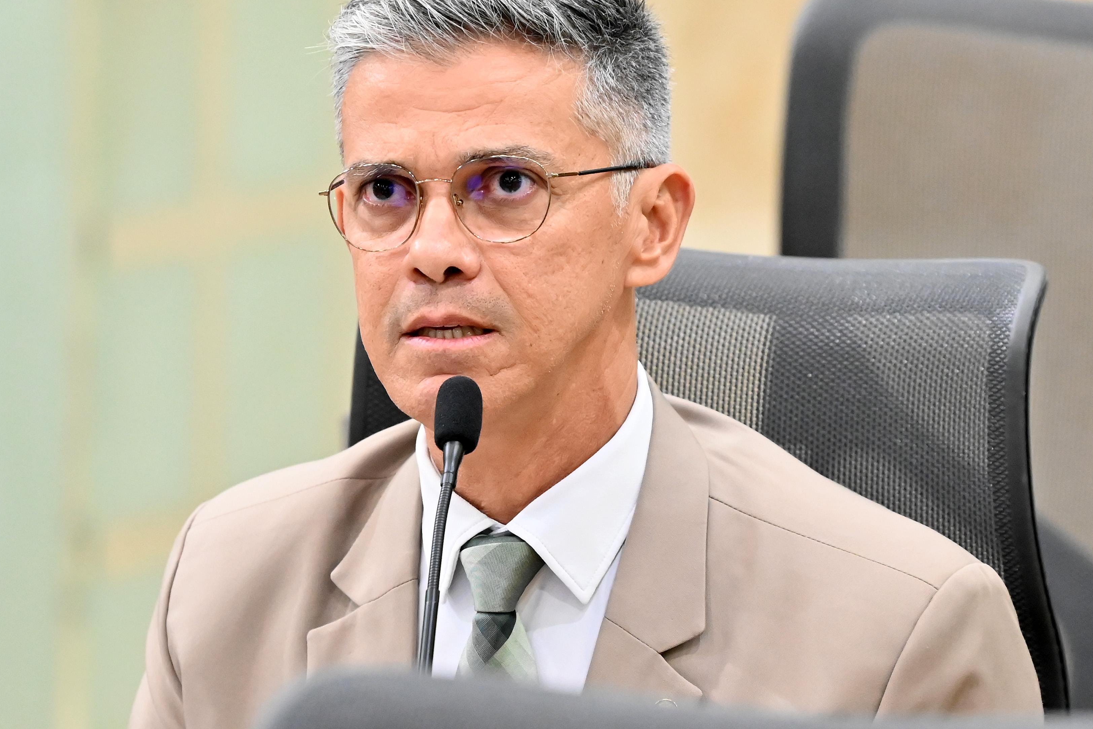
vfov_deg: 3.8
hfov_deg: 5.7
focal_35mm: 363
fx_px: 11021
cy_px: 353
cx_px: 479
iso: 6400
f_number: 4
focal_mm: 200
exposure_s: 1/250
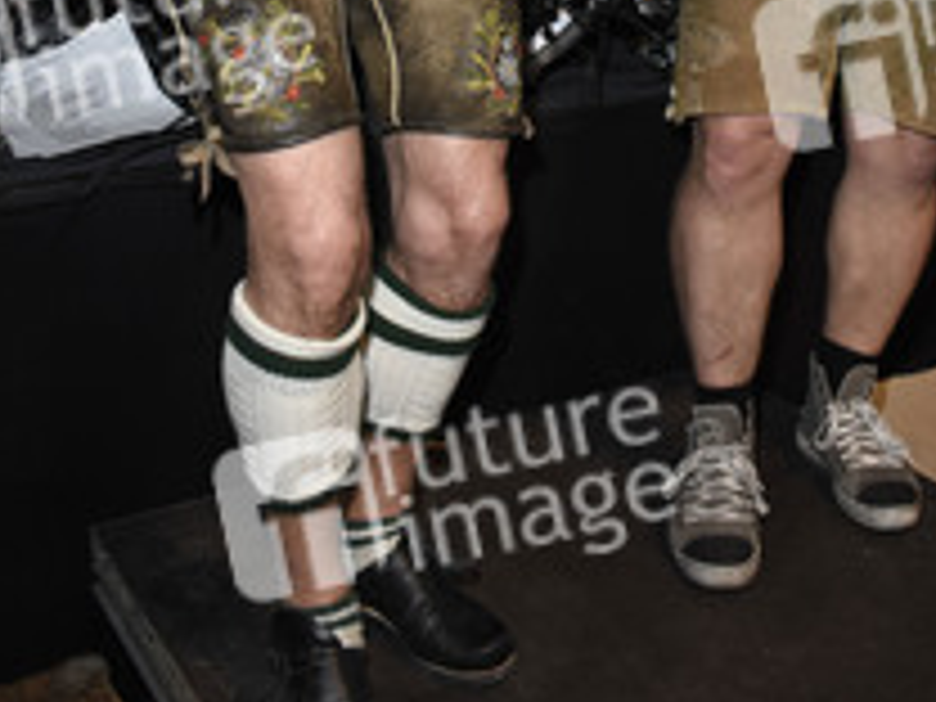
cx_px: 576
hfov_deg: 38.0
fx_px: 1352
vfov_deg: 25.5
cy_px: -180
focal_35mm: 50
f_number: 6.3
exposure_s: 1/60
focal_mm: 18
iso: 800
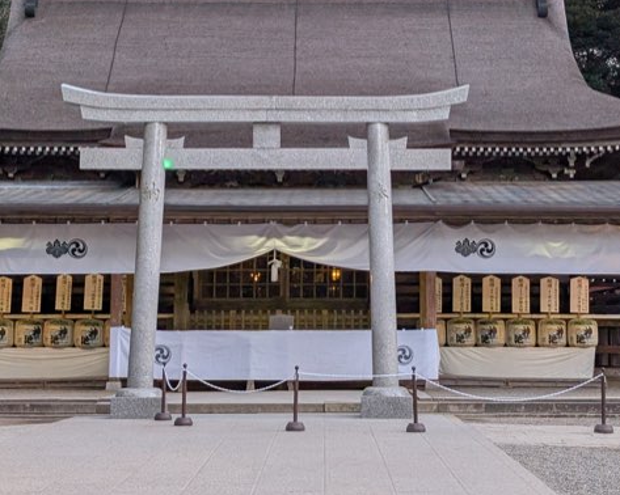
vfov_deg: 18.8
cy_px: 139
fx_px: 1486
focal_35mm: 81
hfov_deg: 23.6
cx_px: 304
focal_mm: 6.9
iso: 91
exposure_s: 1/71.2
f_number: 1.68
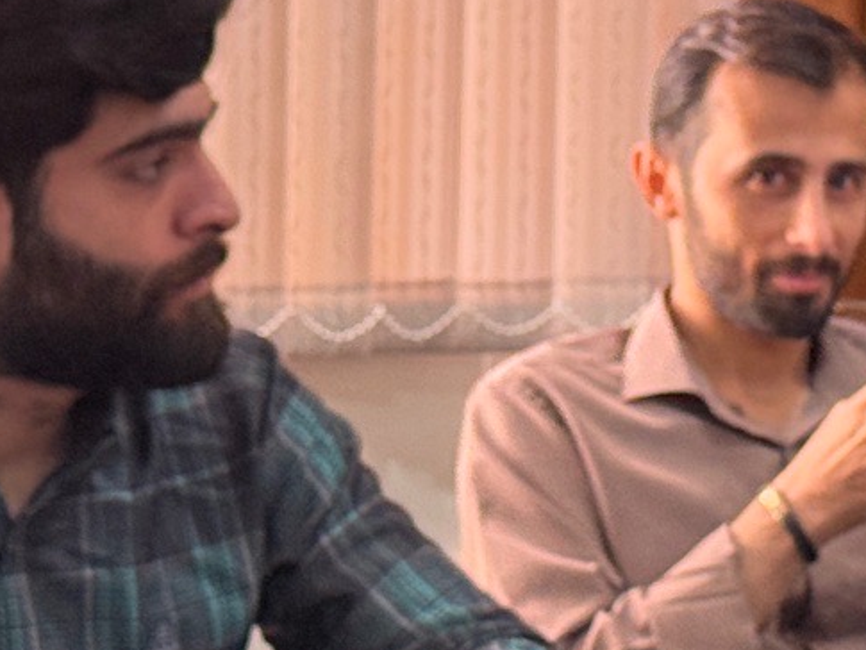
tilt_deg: -5.0
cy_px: 248
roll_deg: -1.7
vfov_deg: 7.8
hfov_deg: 10.3
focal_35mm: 190
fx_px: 4754
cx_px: 936
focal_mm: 6.76
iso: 80
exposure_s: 1/71
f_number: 1.78
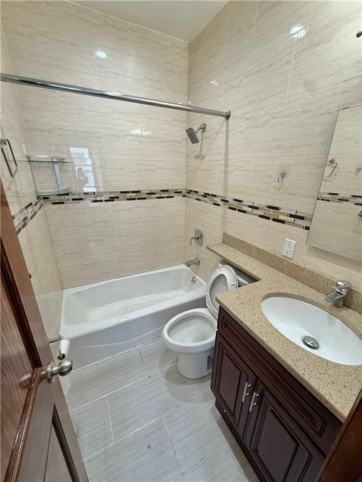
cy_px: 241
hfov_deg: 85.7
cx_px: 181
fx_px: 195
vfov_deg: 102.1
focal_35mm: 14
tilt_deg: -21.2
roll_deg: -1.7
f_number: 2.2
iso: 160
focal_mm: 2.22
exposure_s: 1/120
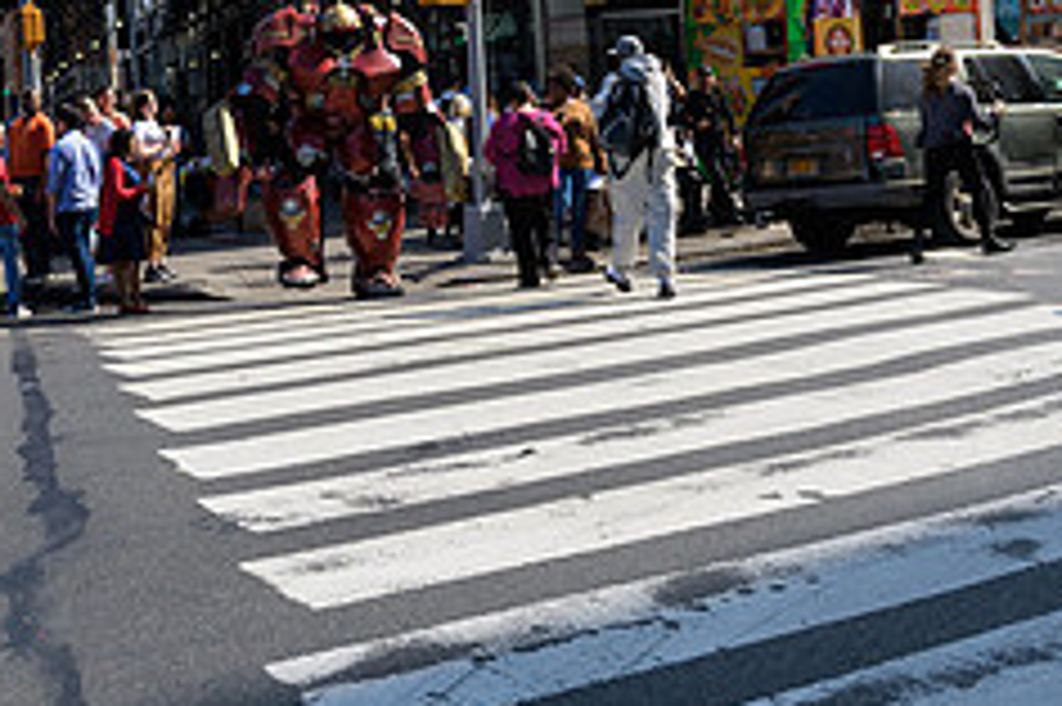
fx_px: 1739
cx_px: 270
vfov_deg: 22.4
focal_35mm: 59
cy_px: 79
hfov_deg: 33.3
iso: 200
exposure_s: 1/2500
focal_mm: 24
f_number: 3.2
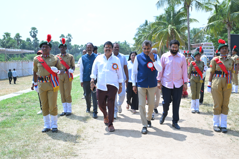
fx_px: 259
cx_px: 120
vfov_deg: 34.2
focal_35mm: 39
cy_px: 80
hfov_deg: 49.6
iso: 320
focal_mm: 39
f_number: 8
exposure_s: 1/320
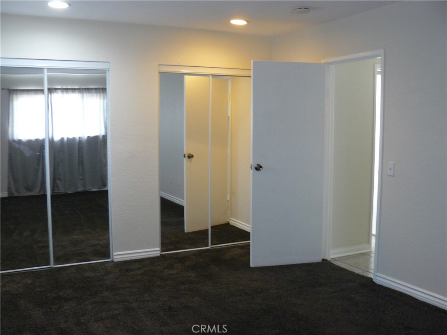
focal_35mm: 36
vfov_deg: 39.7
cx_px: 224
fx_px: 465
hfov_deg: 51.4
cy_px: 168
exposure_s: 1/8
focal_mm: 6
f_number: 2.8
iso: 200
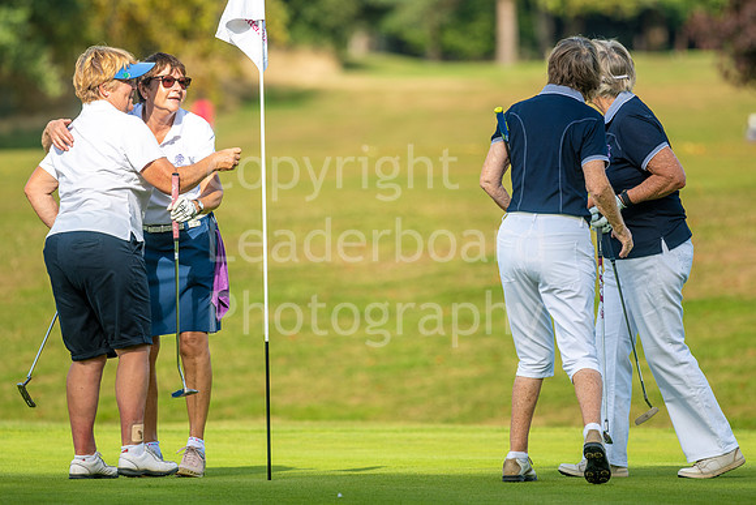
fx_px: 9452
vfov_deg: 3.1
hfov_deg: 4.6
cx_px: 378
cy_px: 252
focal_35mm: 450
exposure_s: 1/640
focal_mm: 300
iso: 100
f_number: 4
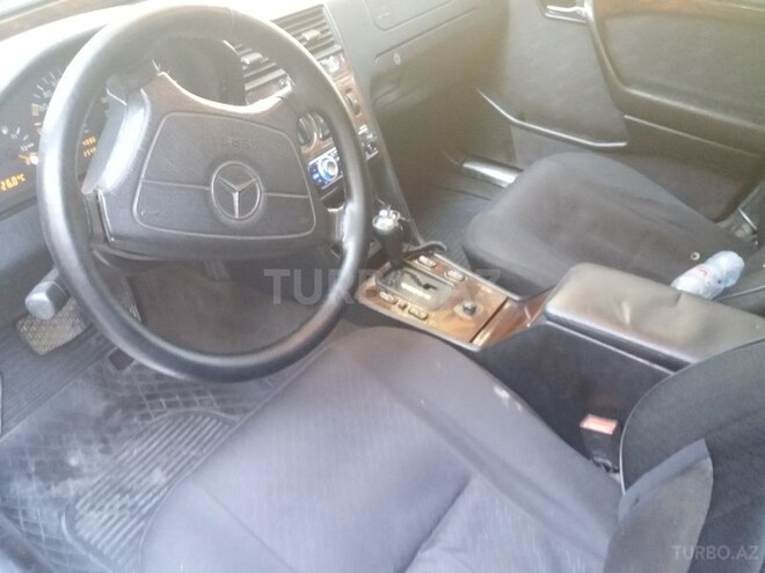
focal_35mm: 28
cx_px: 382
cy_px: 286
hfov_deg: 63.4
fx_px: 619
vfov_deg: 49.7
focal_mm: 3.7
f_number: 1.9
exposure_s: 1/17
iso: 500
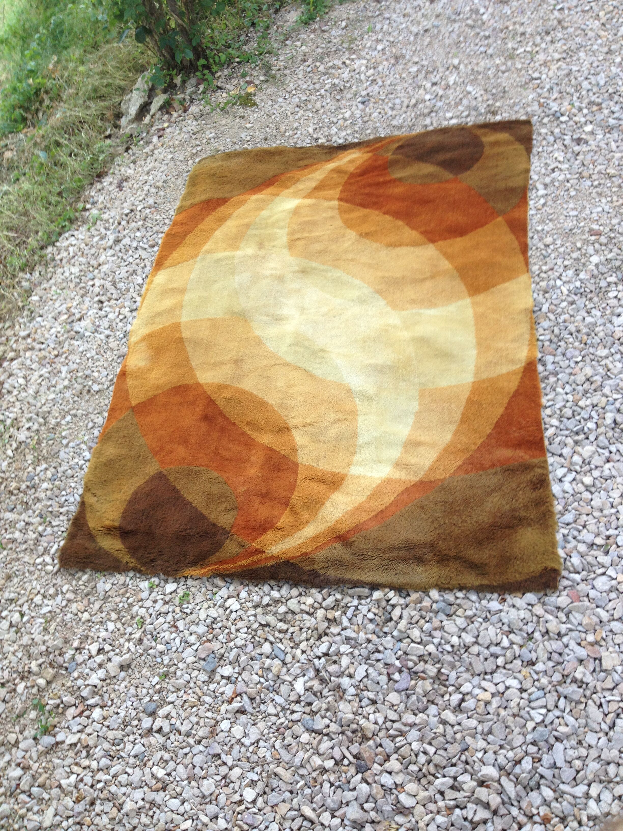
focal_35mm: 35
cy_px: 416
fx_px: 840
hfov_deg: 40.7
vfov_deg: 52.6
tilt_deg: -49.8
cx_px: 312
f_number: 2.4
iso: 50
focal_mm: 4.28
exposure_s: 1/60
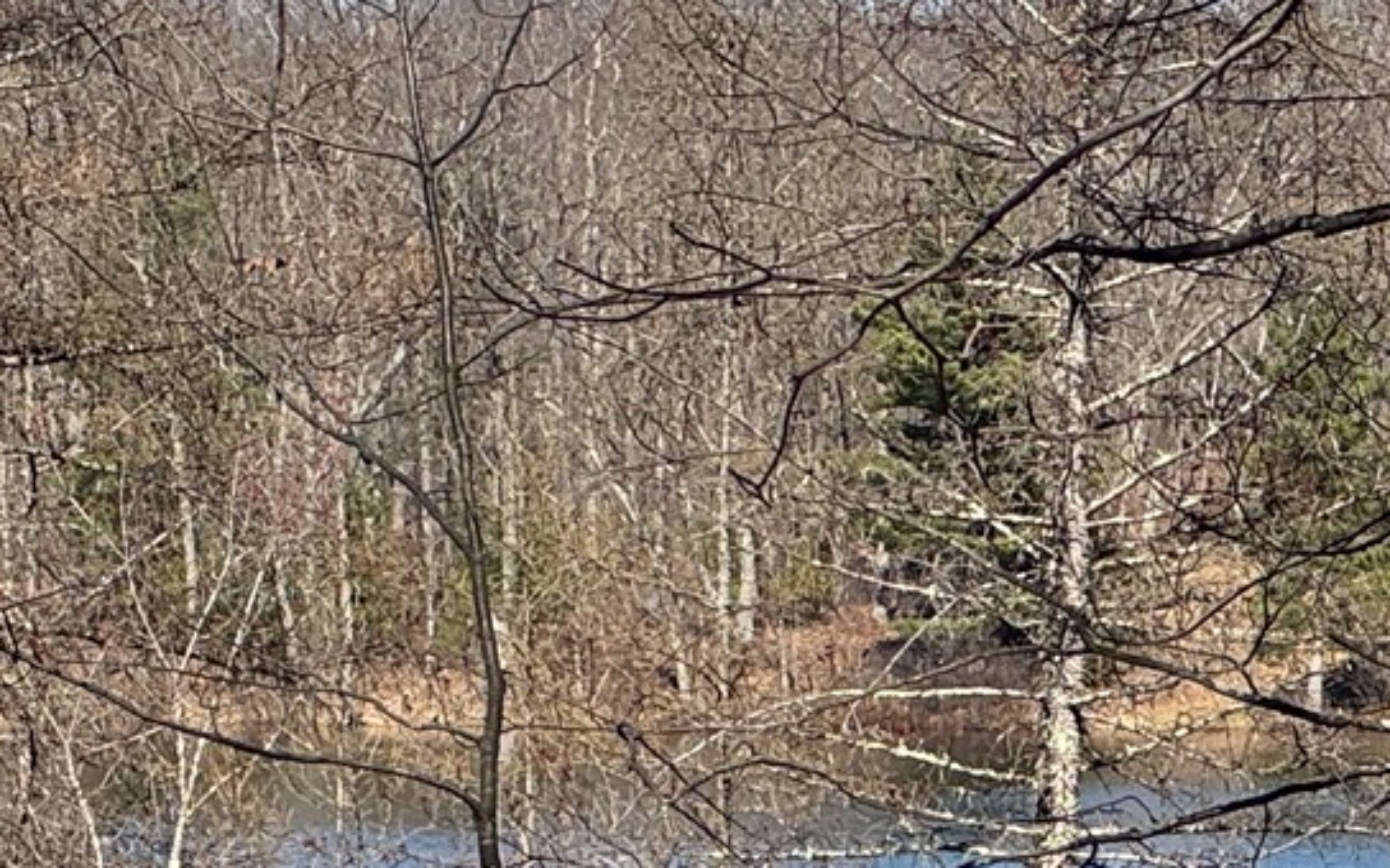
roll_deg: -1.0
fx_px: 11630
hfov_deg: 6.8
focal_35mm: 307
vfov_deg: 4.3
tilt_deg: -2.6
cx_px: -84
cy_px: 894
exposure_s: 1/861
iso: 25
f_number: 2.8
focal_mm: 9
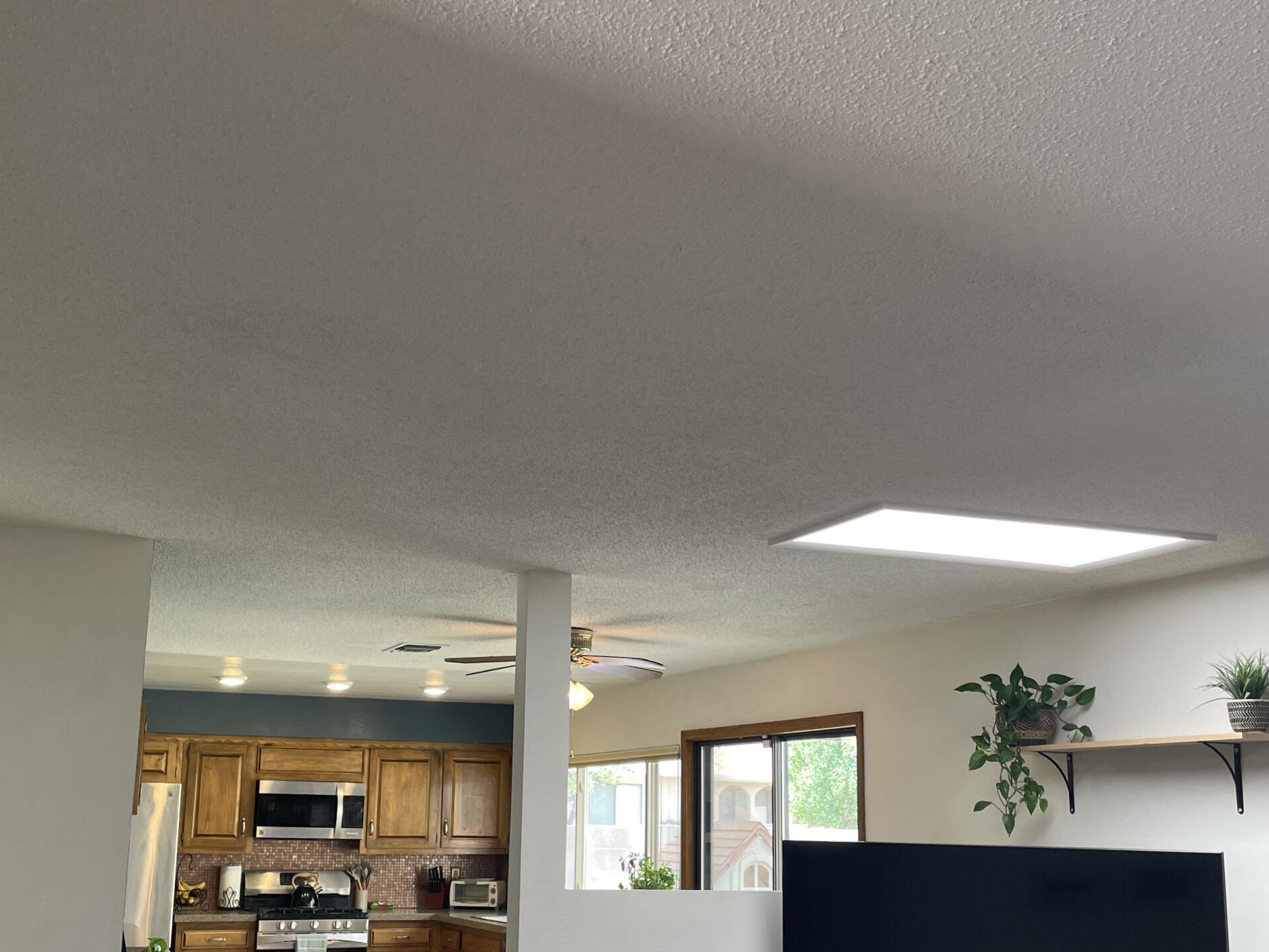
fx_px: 1503
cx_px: 576
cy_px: 585
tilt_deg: +10.0
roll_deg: -0.5
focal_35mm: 41
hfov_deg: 45.7
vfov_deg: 35.0
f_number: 1.6
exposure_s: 1/60
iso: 64
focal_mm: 4.2
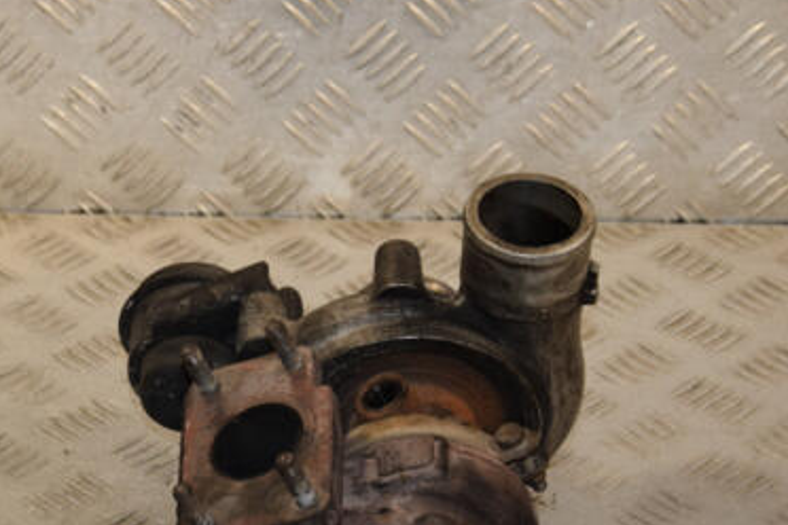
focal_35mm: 121
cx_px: 307
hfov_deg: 16.9
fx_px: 2648
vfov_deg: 11.3
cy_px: 375
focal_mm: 50
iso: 800
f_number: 7.1
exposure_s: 1/200
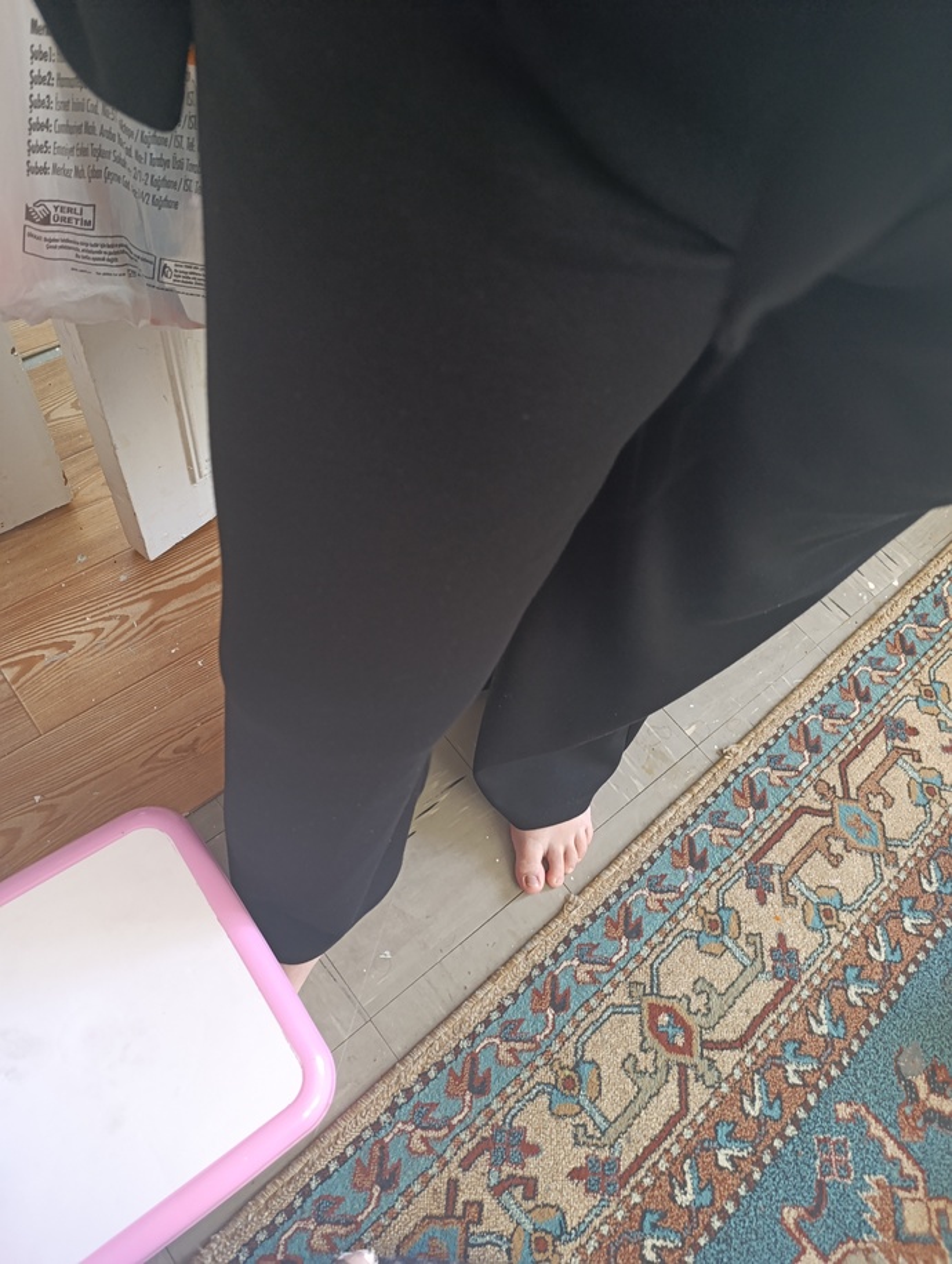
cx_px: 476
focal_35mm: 23
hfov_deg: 59.0
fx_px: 841
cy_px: 632
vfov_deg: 73.8
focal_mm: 6.14
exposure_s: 1/25
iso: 1250
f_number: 1.6
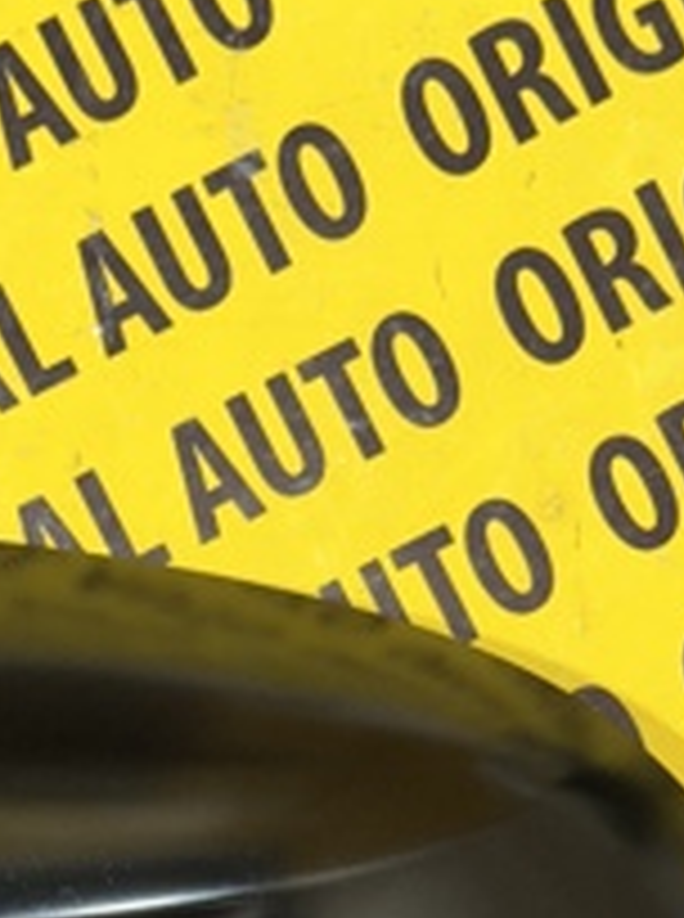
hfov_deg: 13.0
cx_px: 115
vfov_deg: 17.2
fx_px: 2990
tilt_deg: -88.8
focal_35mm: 113
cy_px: 855
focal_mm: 6.76
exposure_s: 1/100
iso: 80
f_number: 1.78
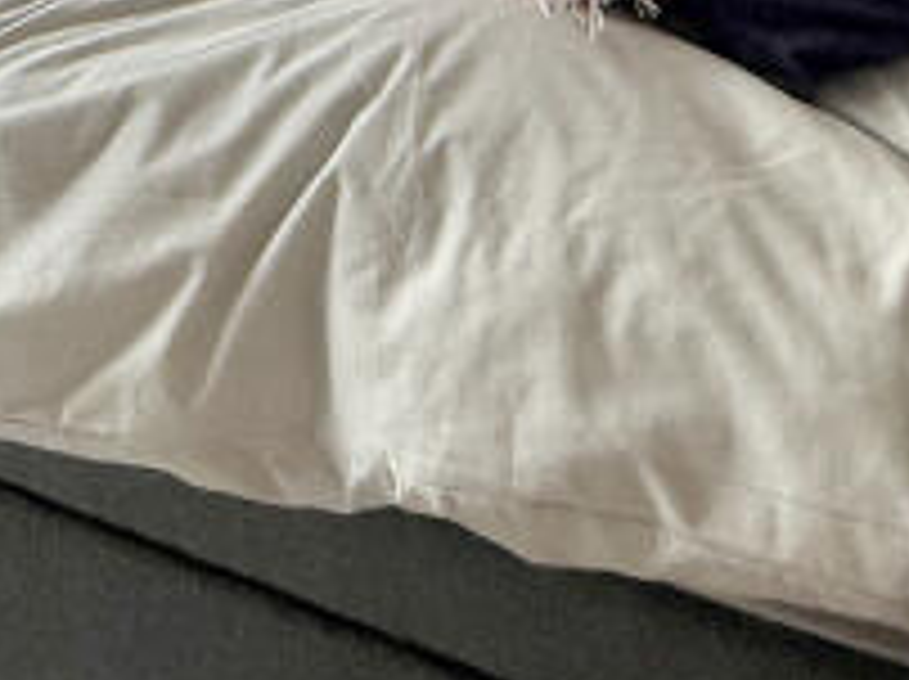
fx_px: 1862
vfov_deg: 16.4
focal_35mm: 71
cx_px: -117
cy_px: -630
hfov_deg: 25.3
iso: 100
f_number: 2.2
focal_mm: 2.22
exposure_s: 1/99
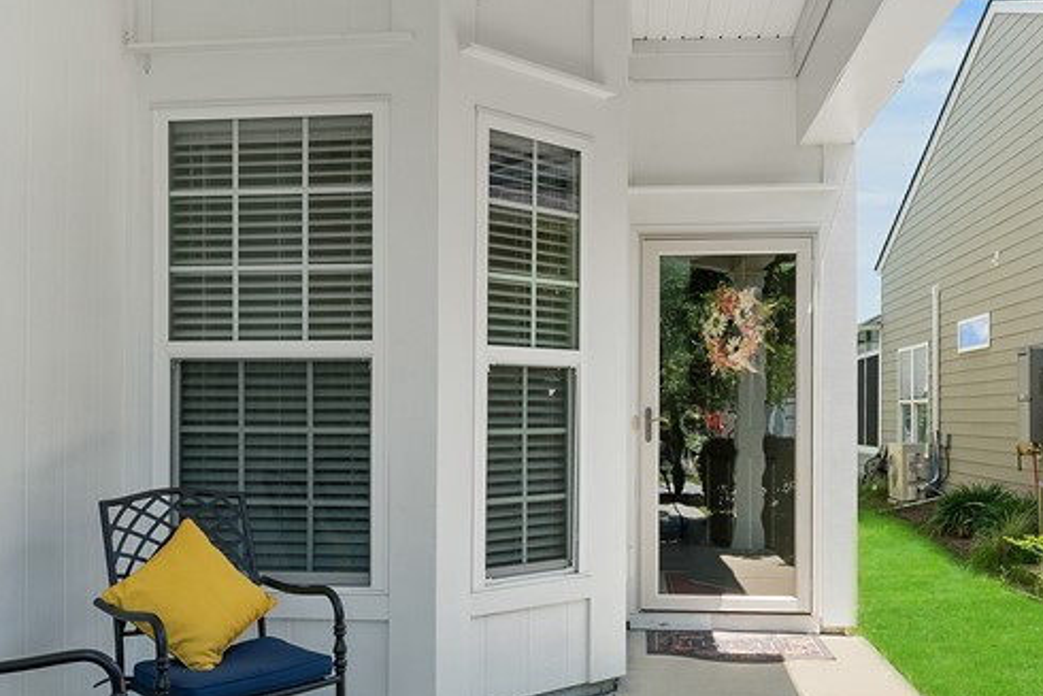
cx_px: 559
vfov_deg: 40.3
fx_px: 937
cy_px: 455
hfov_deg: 58.1
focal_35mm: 32
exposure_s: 1/20
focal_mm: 14.6
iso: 250
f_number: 11
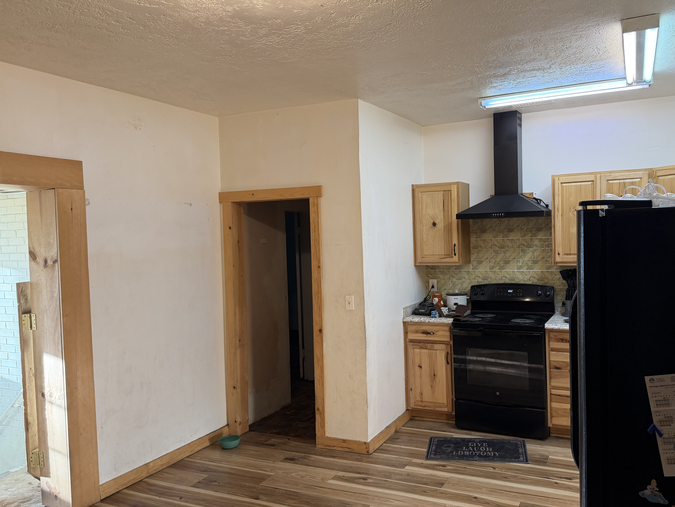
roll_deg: +2.8
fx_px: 546
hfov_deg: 63.1
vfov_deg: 49.8
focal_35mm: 28
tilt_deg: +1.7
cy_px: 256
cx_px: 393
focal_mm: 6.76
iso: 200
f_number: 1.78
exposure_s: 1/120
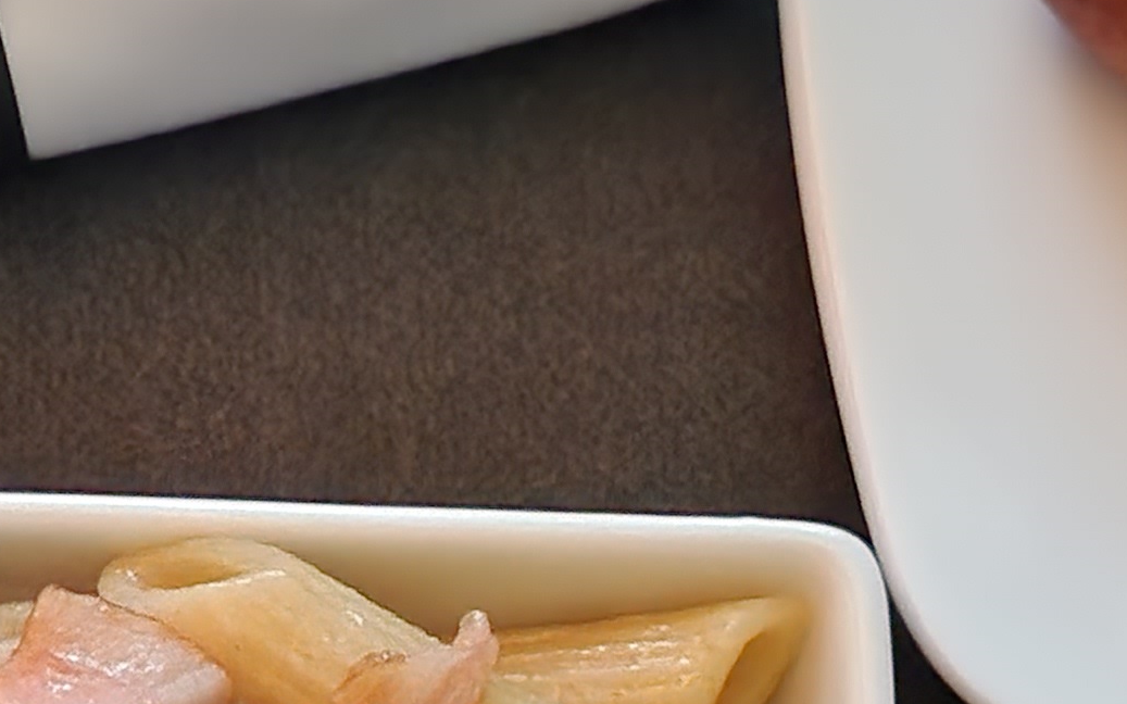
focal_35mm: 94
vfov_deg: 13.8
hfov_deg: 22.0
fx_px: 2887
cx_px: 385
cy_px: 657
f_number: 1.8
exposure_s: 1/10
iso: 640
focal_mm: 5.4
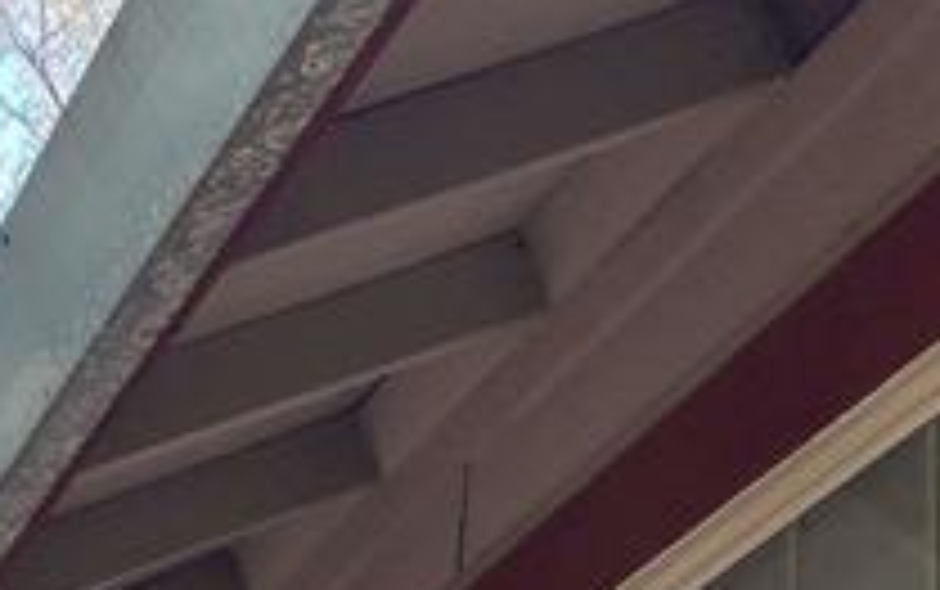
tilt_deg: -0.5
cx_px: 805
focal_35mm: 135
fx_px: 3461
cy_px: 1653
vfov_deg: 8.4
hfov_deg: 15.3
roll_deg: +0.0
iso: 32
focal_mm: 4.2
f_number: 1.6
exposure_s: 1/161
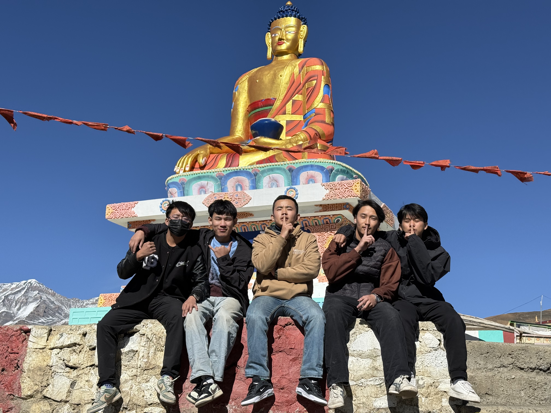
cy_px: 206
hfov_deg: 39.7
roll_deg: -0.8
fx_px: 764
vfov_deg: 30.3
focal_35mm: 48
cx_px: 276
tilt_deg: +15.7
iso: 80
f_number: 1.78
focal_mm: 6.76
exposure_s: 1/7874
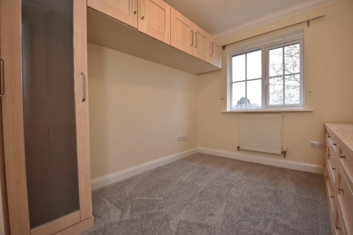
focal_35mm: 15
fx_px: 147
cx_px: 176
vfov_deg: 77.3
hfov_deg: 100.4
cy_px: 118
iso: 800
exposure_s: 1/80
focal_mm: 10
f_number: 4.5
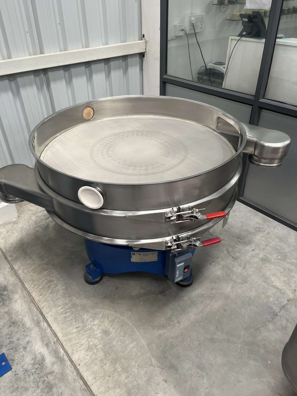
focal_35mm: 26
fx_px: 297
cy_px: 198
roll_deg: +1.9
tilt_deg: -35.7
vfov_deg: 67.3
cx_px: 148
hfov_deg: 53.1
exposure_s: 1/100
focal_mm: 5.1
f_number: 1.6
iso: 100
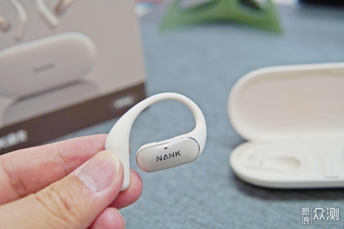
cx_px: 172
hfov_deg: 43.6
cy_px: 114
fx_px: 430
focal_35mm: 45
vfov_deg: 29.9
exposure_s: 1/60
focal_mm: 30
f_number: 4
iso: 640
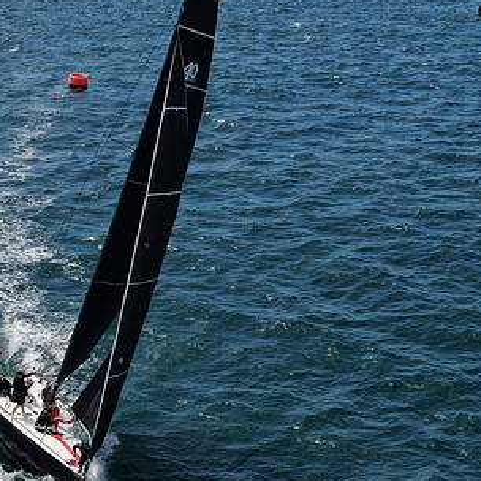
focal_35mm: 81
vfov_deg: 21.4
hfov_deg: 21.4
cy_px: 222
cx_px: 204
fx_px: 1273
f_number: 3.8
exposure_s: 1/1000
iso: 100
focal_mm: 8.6
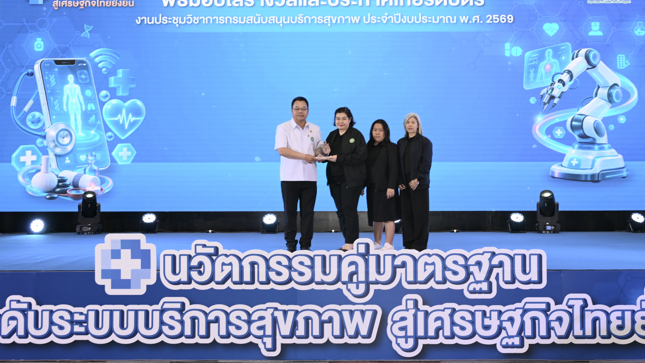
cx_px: 332
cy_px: 123
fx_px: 838
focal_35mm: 49
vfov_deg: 24.3
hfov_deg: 42.1
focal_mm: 37
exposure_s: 1/100
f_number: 4
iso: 400
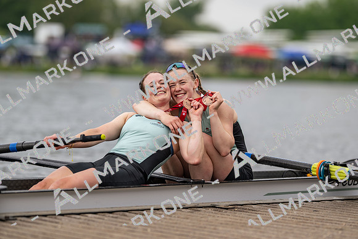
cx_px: 179
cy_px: 120
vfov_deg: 10.2
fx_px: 1343
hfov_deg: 15.2
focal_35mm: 135
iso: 64
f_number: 1.8
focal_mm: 135
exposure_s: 1/1600
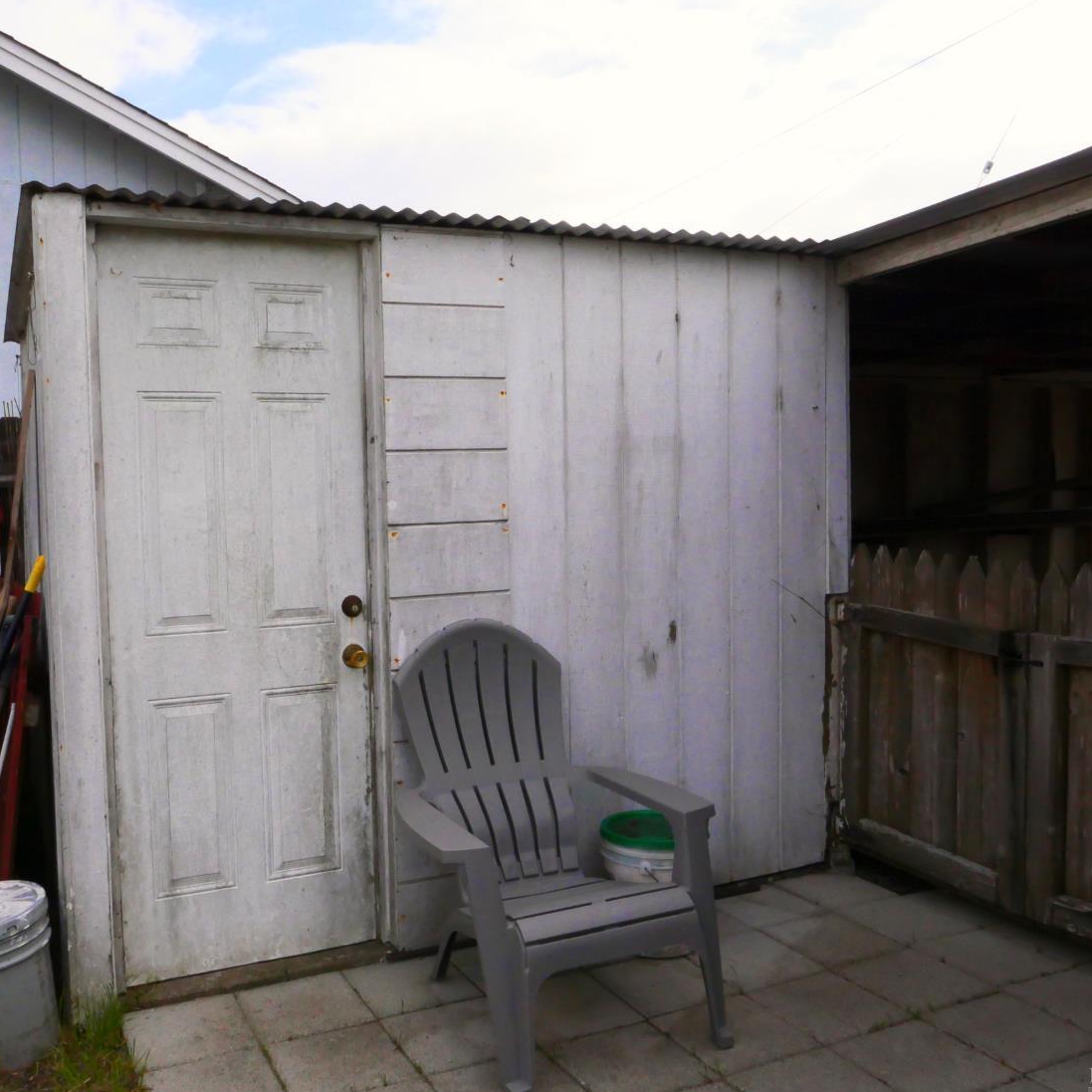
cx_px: 424
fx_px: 1035
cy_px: 551
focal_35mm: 29
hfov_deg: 55.1
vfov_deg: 55.6
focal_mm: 10.9
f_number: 16
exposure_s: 1/500
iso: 1600
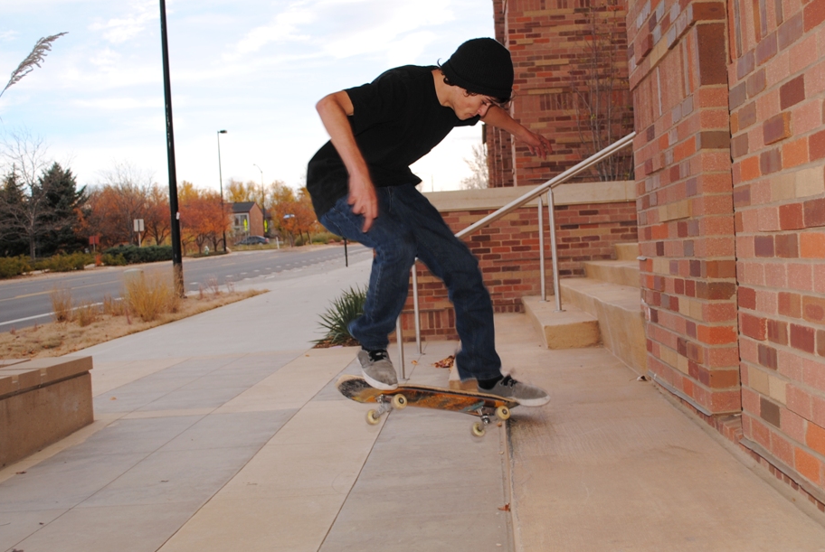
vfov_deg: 30.0
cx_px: 417
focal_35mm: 45
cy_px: 286
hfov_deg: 43.5
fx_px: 1033
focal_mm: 24
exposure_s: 1/200
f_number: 4
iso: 100
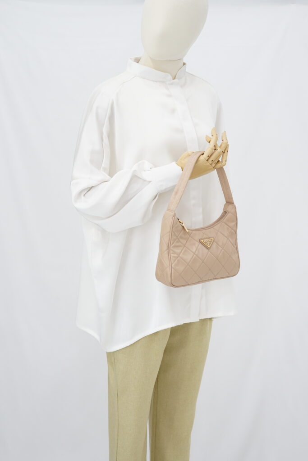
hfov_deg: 27.0
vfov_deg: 39.6
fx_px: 641
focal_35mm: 50
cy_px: 230
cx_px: 154
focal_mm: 50
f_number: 6.3
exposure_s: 1/10
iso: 640
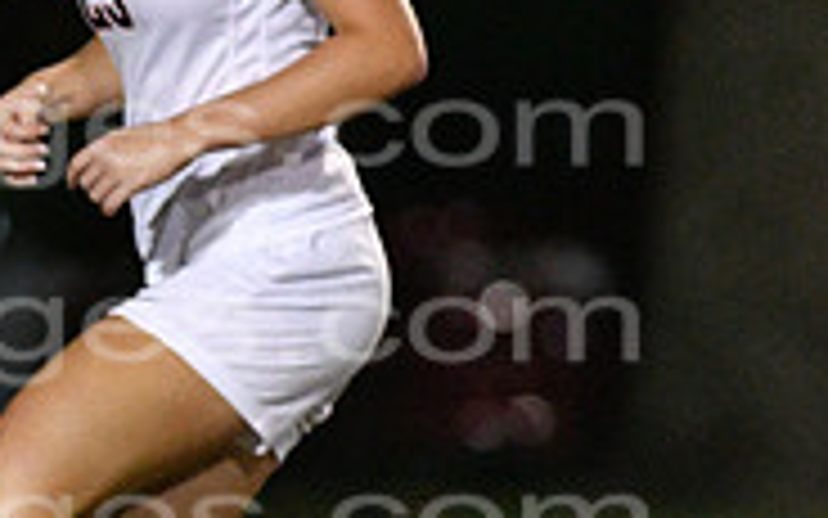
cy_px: 232
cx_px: -369
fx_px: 32585
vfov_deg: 0.9
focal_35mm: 1444
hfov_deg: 1.5
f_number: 3.5
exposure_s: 1/640
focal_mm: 300
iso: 10000
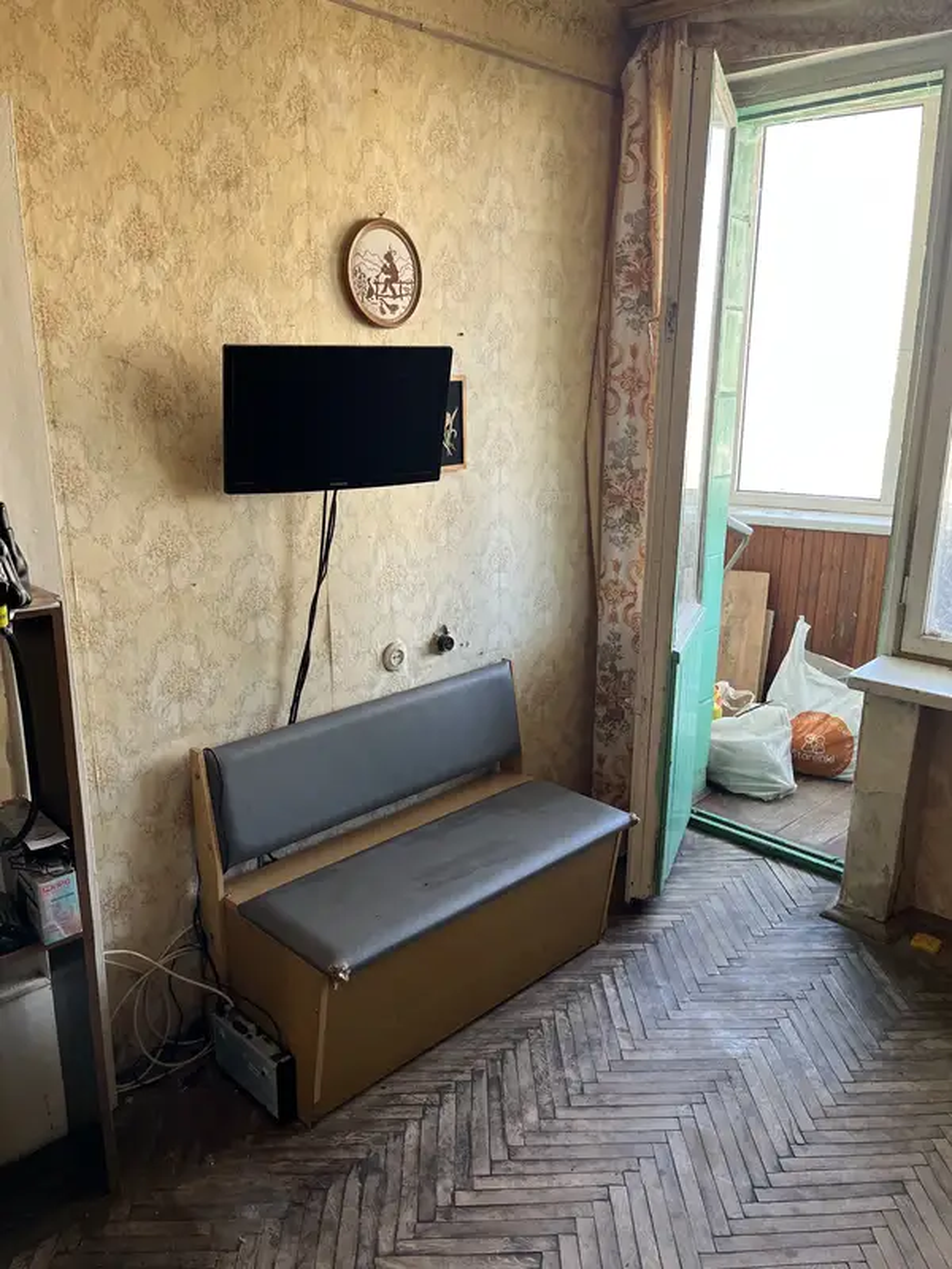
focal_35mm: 26
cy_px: 634
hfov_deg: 53.1
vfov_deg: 67.3
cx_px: 476
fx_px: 953
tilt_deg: -13.7
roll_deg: -1.1
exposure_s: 1/121
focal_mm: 5.1
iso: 125
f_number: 1.6
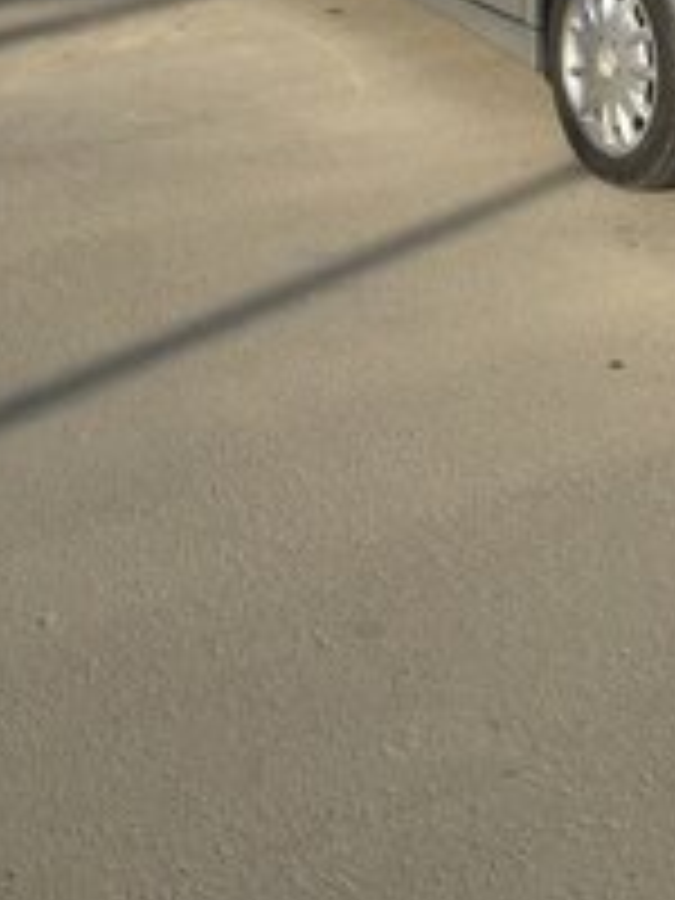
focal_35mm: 72
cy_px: -180
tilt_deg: -6.2
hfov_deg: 19.7
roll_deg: -1.0
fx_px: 1872
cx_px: 720
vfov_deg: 24.5
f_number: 2.2
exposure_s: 1/2083
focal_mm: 4.15
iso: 32
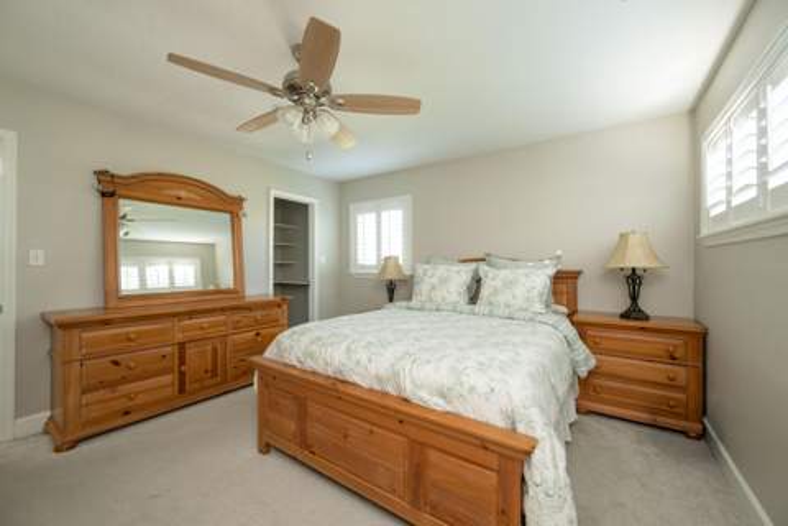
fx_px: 306
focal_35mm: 14
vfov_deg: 81.2
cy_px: 263
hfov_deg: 104.3
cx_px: 394
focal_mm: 14
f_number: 8
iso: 1250
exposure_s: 1/25
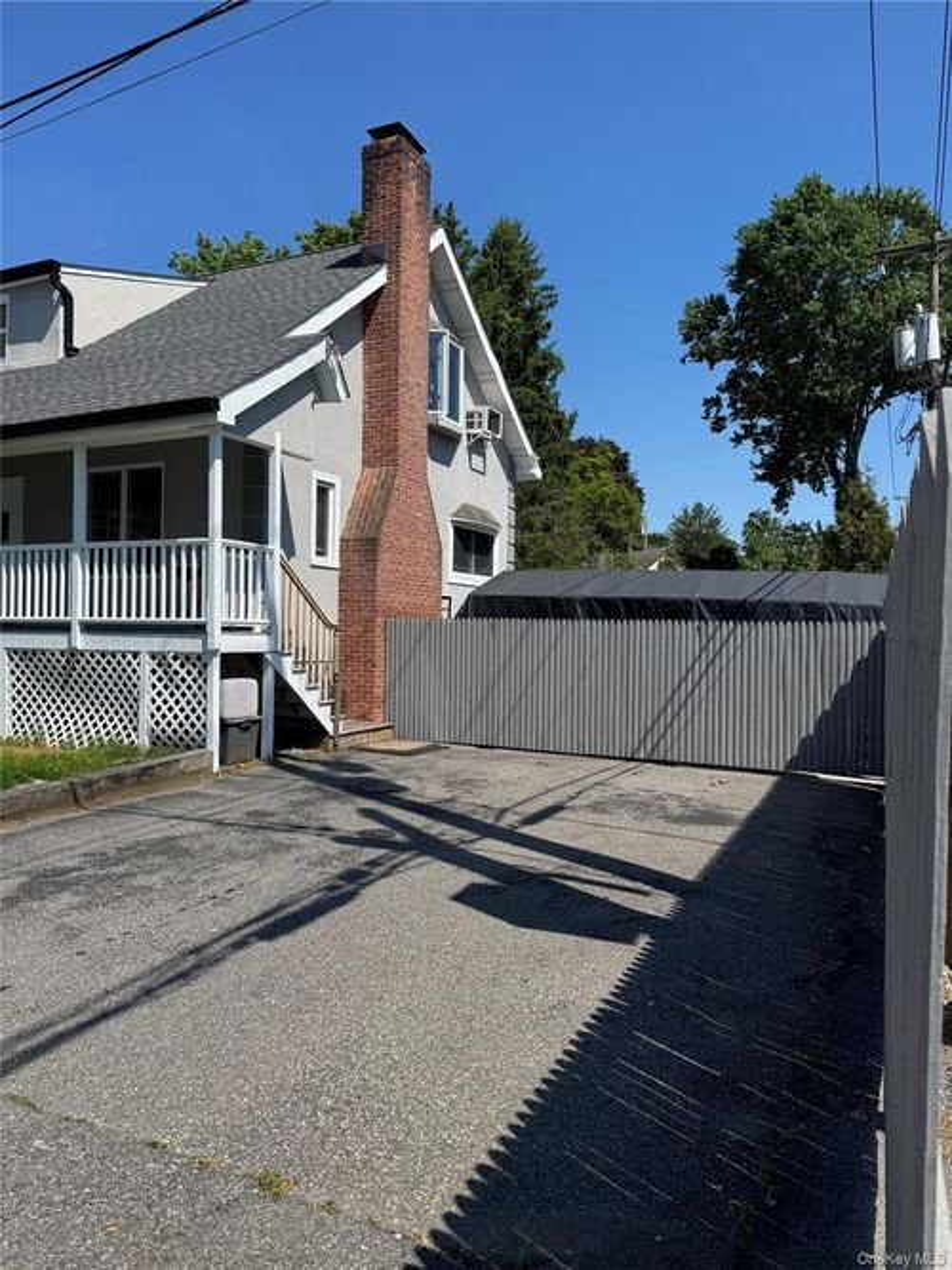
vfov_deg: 71.6
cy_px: 635
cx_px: 476
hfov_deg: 56.8
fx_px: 880
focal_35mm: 24
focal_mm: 6.76
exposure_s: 1/5348
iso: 80
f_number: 1.78
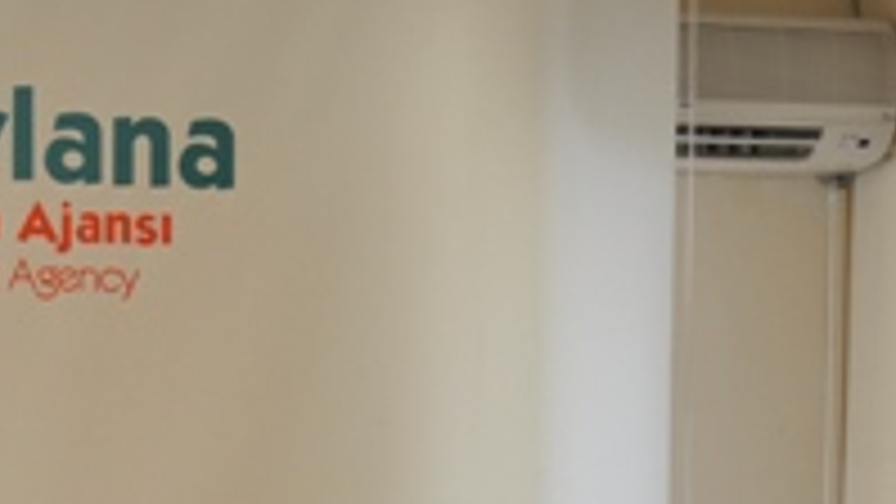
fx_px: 2685
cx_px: 162
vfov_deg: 10.5
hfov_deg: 18.7
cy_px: 639
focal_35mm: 113
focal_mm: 32
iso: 400
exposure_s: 1/25
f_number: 5
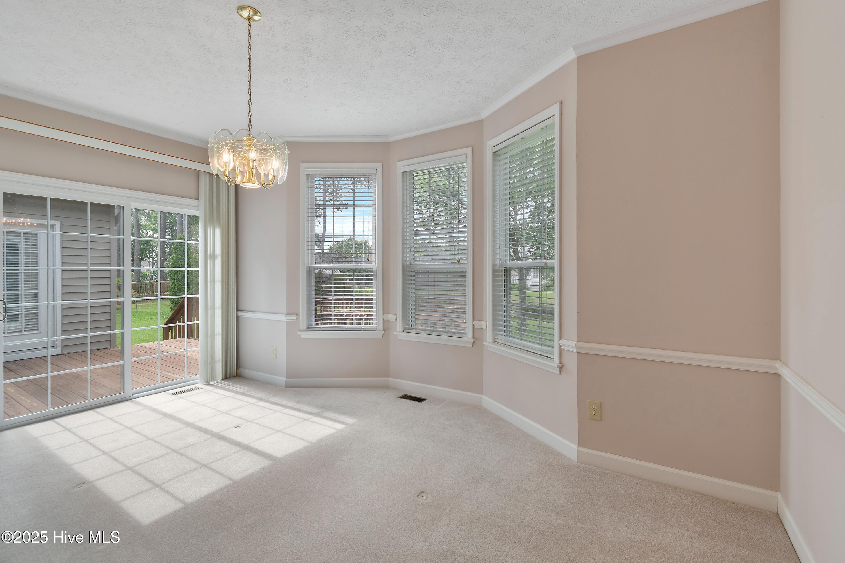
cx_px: 422
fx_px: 352
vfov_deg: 77.3
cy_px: 282
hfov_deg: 100.4
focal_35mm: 15
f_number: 4.5
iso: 100
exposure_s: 1/20
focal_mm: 10
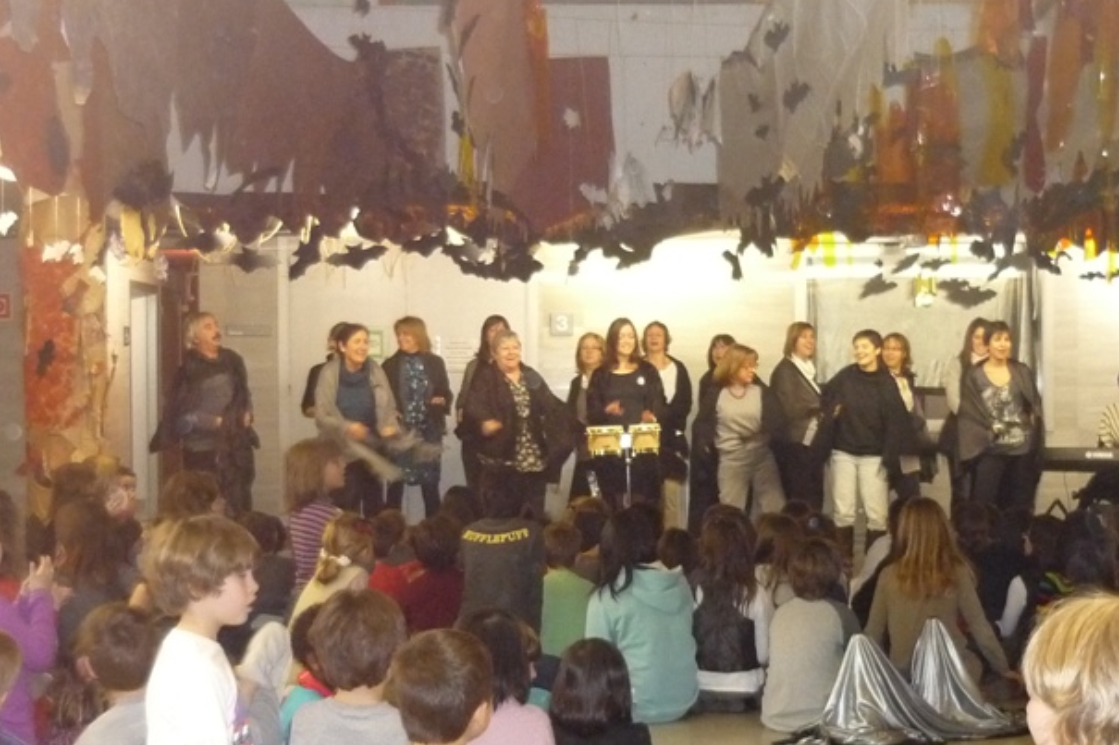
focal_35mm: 56
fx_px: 1740
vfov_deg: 24.2
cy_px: 421
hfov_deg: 35.6
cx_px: 566
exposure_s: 1/30
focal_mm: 5.5
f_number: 2.8
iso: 640
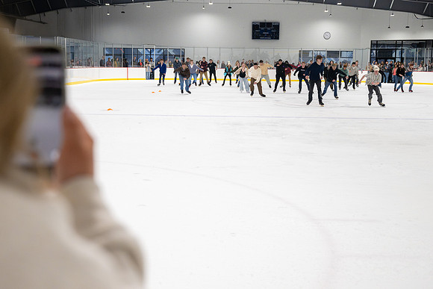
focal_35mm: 53
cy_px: 168
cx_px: 223
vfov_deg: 25.5
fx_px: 638
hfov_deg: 37.5
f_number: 4
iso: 3200
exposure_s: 1/800
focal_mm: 45
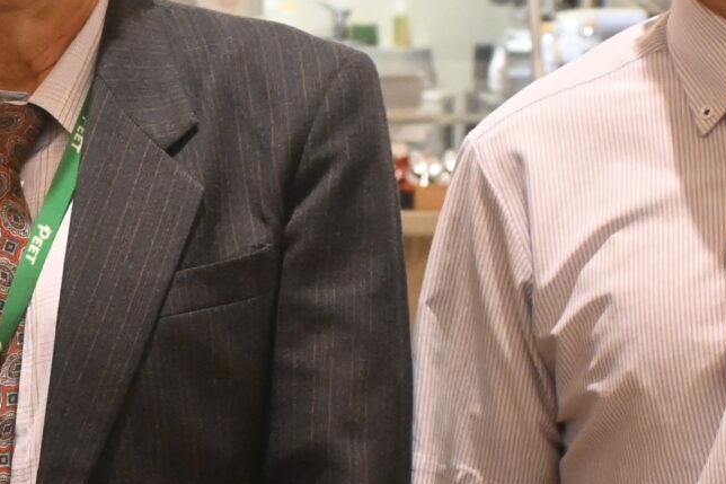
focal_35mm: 158
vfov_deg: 8.7
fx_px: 3185
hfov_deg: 12.7
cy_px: 240
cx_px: -127
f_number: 4.5
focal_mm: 26.5
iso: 3200
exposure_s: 1/100
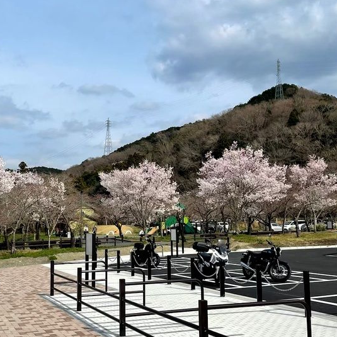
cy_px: 190
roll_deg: +2.0
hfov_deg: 45.7
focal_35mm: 35
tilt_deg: +7.1
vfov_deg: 47.1
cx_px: 88
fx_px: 386
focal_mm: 4.2
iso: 32
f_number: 1.6
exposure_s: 1/5556
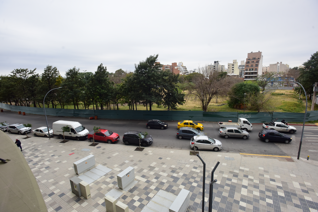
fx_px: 150
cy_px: 106
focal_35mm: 17
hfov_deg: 93.3
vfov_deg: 70.4
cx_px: 159
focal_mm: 17
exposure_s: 1/200
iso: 1000
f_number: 5
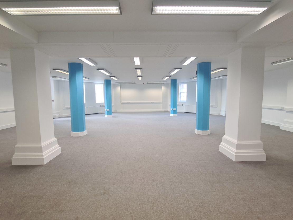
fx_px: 110
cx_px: 146
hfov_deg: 106.2
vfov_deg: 89.9
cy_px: 110
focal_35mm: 13
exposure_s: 1/50
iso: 125
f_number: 2.2
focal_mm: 1.74
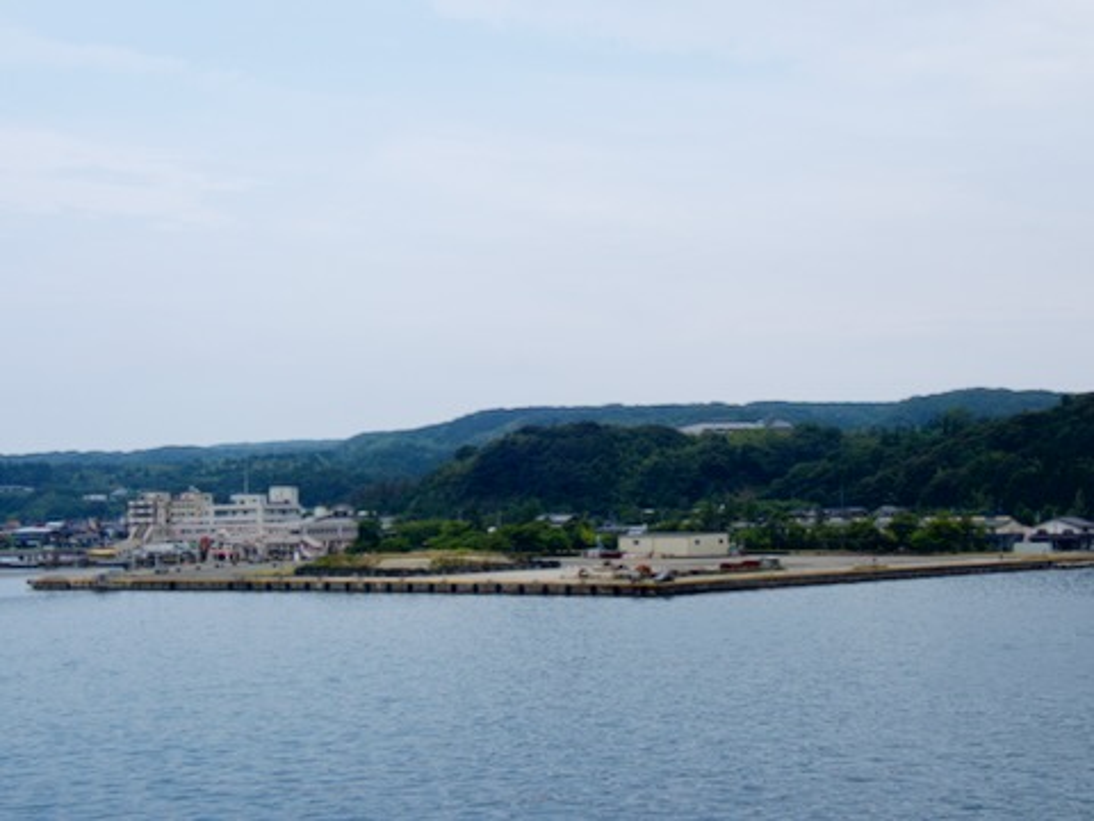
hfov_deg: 31.2
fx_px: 1959
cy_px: 410
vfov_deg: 23.7
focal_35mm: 62
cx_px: 547
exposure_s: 1/400
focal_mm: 11.09
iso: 100
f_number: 5
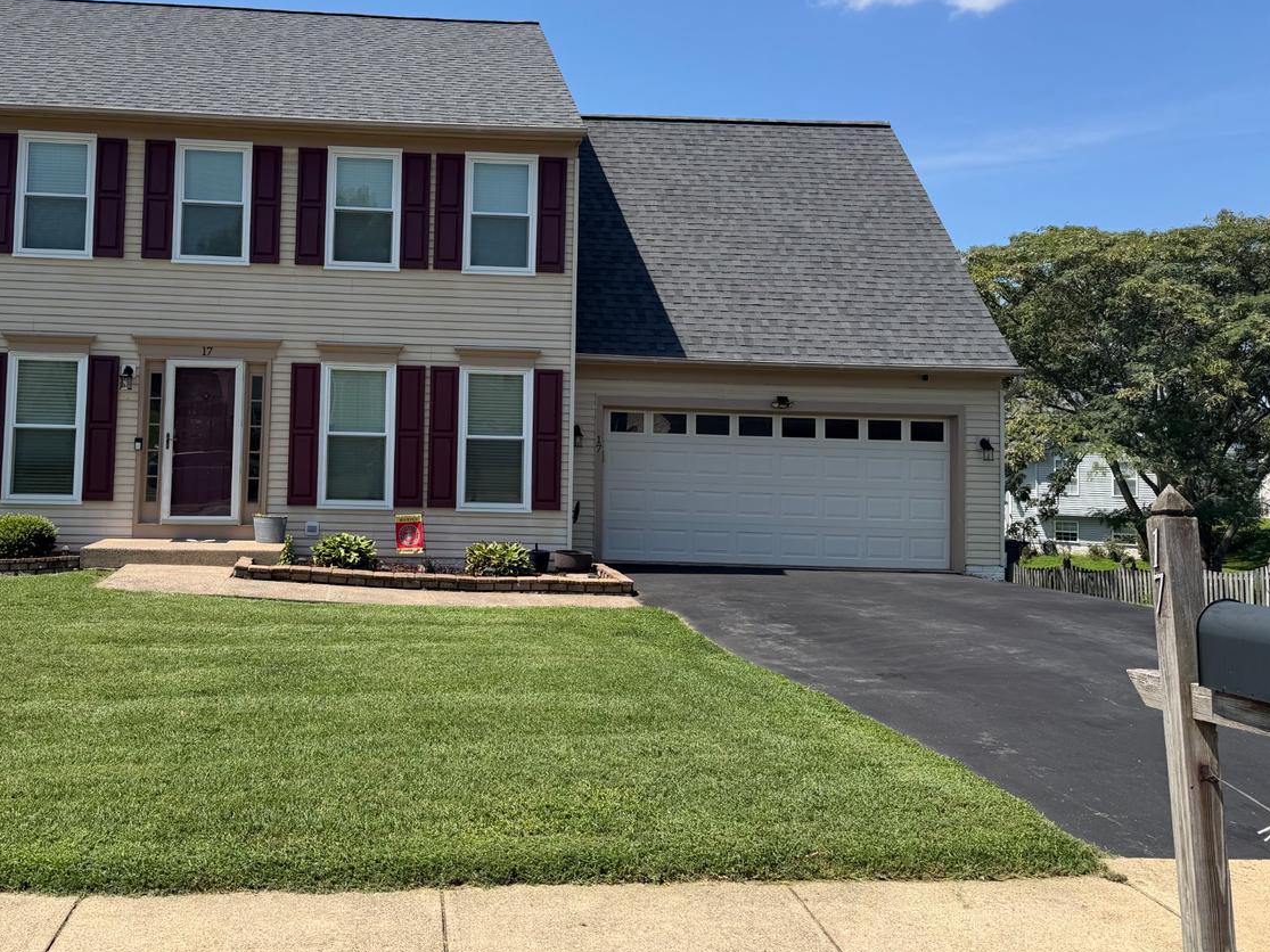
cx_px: 453
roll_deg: -1.3
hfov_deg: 57.4
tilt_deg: +2.7
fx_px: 1137
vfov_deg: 45.2
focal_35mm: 31
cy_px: 378
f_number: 1.78
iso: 80
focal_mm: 6.76
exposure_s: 1/4167
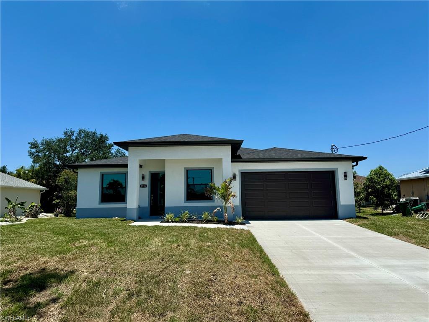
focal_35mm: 24
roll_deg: +0.5
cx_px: 214
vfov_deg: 56.8
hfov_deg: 71.6
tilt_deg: +7.9
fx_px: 297
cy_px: 161
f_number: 1.78
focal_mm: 6.76
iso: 80
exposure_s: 1/6410
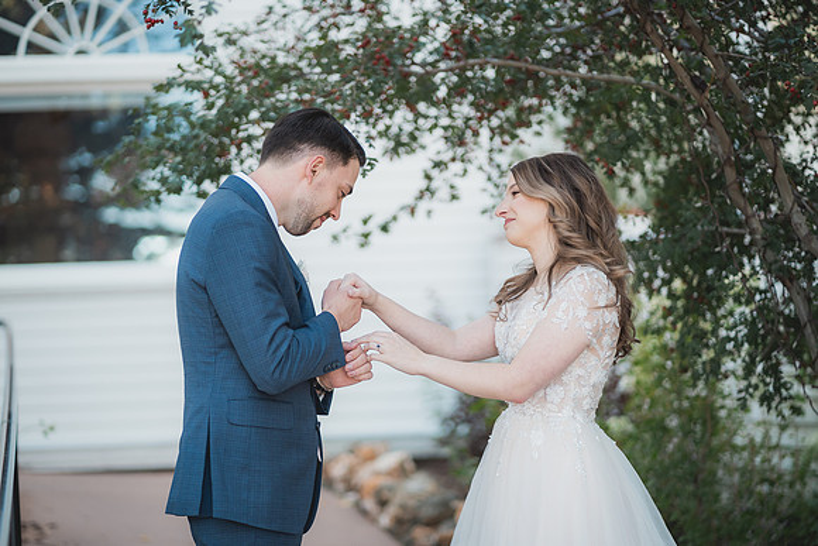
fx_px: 2036
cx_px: 409
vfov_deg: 15.3
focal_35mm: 90
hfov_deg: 22.7
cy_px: 273
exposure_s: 1/1000
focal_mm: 85
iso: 1000
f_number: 1.8
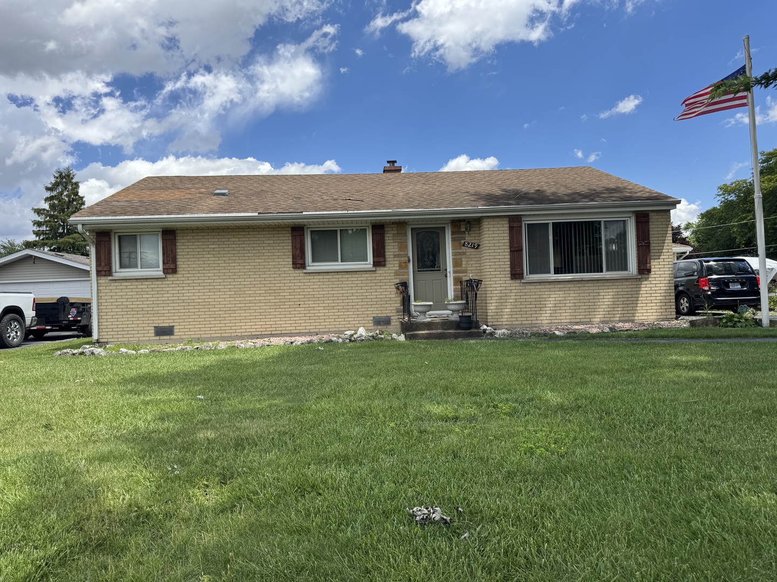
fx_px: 539
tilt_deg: +0.1
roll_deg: +2.3
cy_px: 291
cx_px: 388
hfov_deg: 71.6
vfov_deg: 56.8
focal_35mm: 24
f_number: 1.78
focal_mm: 6.76
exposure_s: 1/3247
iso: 80
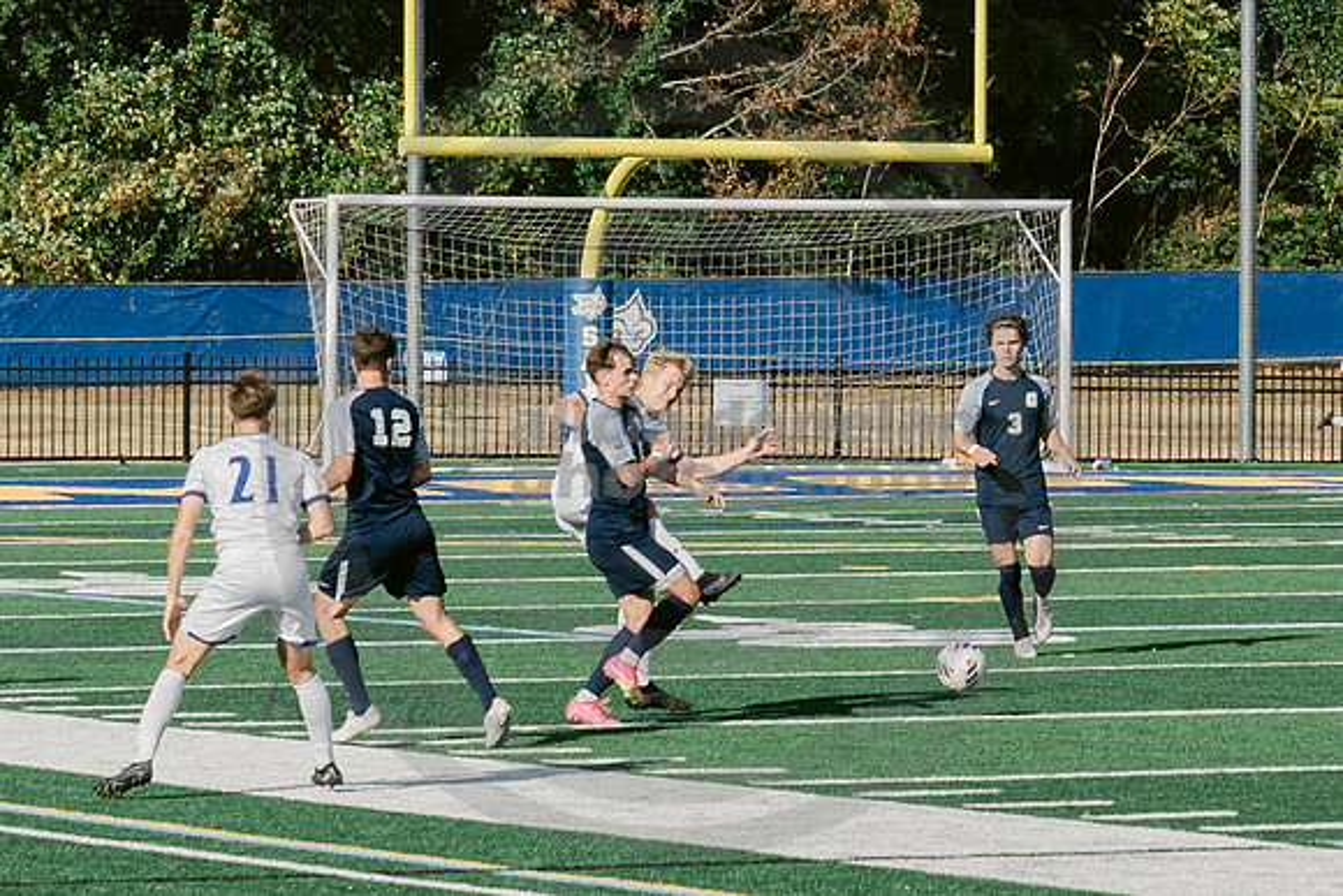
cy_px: 294
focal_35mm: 281
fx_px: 10496
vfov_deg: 4.9
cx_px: 1117
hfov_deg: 7.3
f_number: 5.6
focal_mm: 70
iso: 640
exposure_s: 1/3200
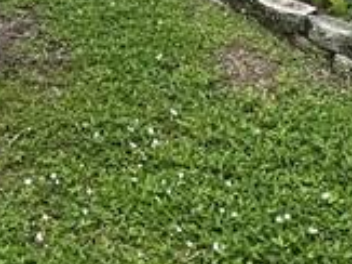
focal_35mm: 88
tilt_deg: -6.0
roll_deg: -2.7
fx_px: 894
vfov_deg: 14.7
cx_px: -101
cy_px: -206
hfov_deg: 20.4
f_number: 2.2
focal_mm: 2.22
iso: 40
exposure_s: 1/596
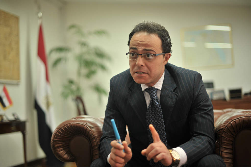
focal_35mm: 50
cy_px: 84
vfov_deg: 27.0
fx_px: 348
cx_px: 126
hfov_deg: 39.6
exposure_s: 1/160
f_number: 1.4
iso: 400
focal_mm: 50
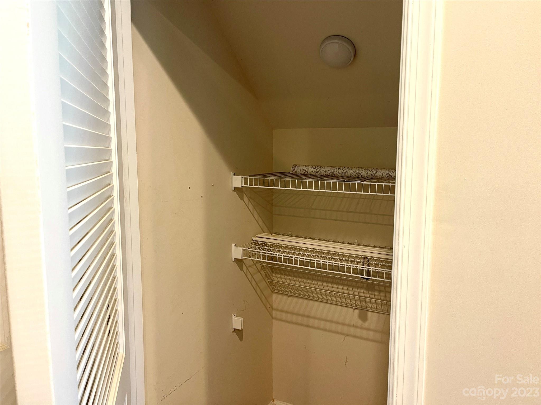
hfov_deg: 67.3
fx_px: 406
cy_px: 202
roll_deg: -0.9
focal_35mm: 26
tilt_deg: -6.9
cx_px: 270
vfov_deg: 53.1
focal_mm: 5.1
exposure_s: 1/60
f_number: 1.6
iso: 200
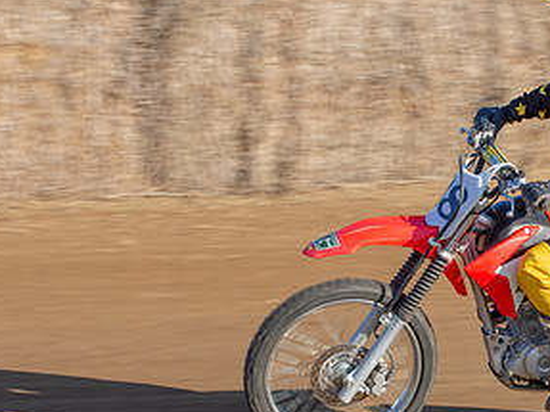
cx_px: 452
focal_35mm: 181
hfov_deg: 10.9
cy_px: 225
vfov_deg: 8.2
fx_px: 2875
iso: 200
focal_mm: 62
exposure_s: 1/320
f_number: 9
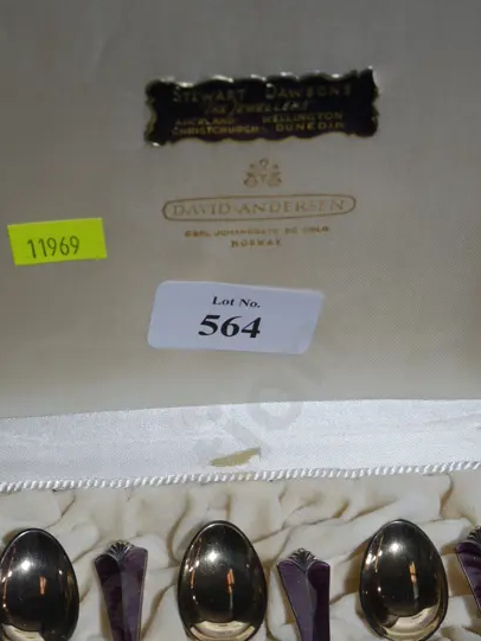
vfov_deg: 22.1
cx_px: 168
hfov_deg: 16.9
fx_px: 1611
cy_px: 543
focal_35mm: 87
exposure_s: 1/60
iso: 250
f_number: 5.1
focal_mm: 23
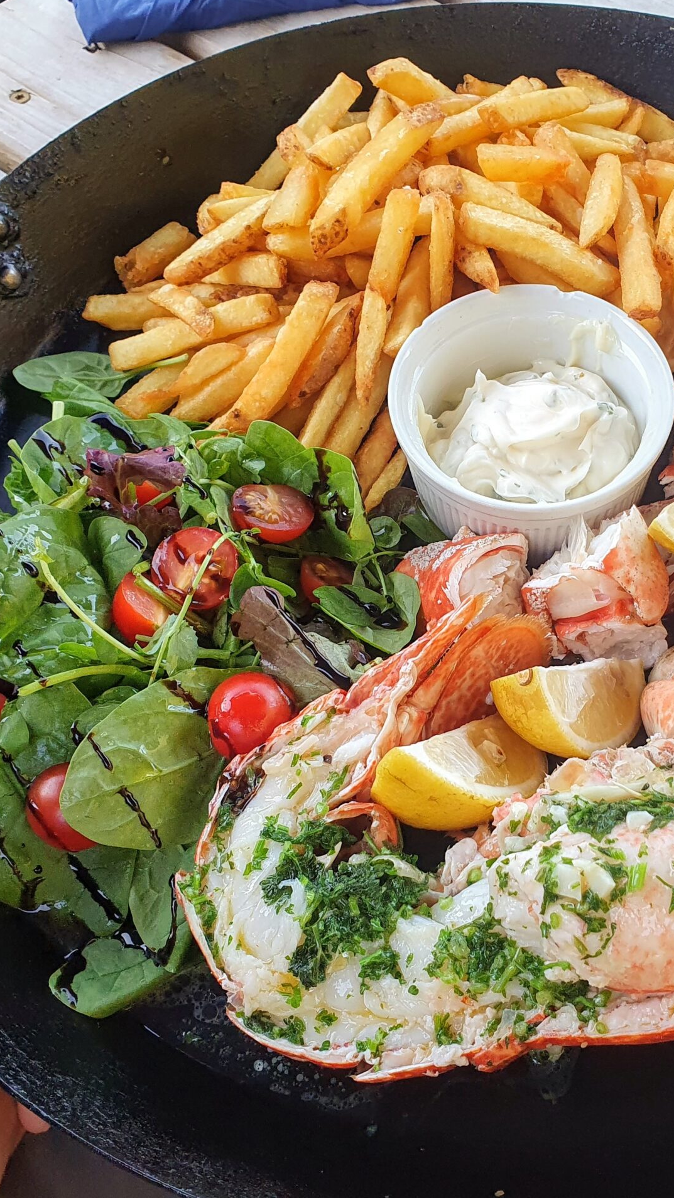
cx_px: 520
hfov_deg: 30.6
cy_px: 596
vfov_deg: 52.8
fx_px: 1208
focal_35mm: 38
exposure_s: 1/100
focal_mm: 4.32
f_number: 2.4
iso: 125
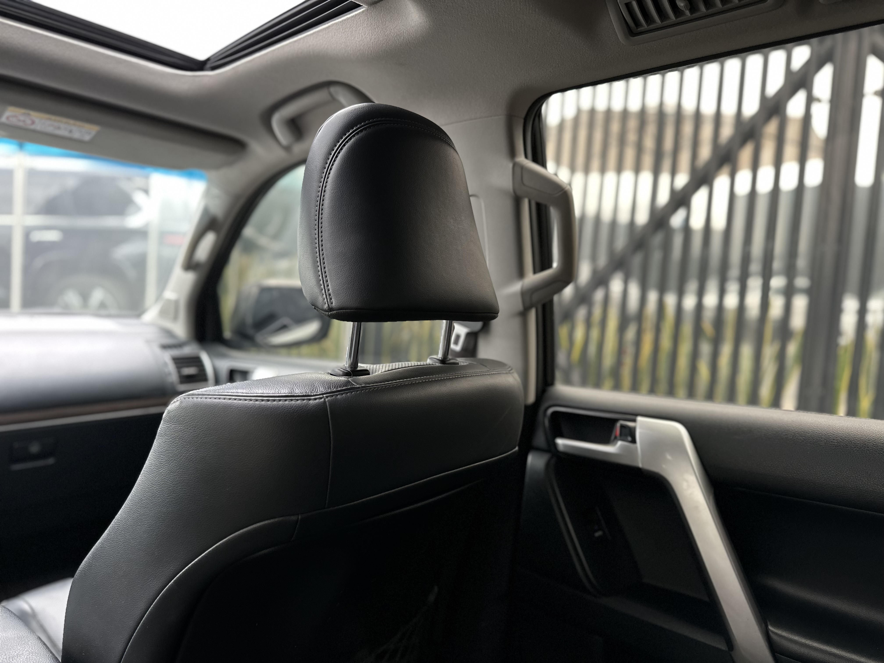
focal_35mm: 24
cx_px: 442
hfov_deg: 71.6
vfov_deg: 56.8
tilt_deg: -3.2
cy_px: 332
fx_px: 613
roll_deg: -4.1
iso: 250
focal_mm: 6.86
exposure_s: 1/66
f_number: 1.78
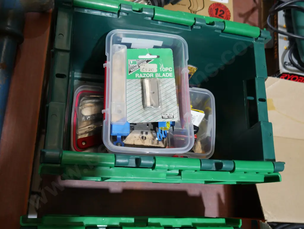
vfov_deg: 39.7
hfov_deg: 51.3
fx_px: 316
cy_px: 114
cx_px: 152
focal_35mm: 36
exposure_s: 1/60
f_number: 4
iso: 320
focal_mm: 18
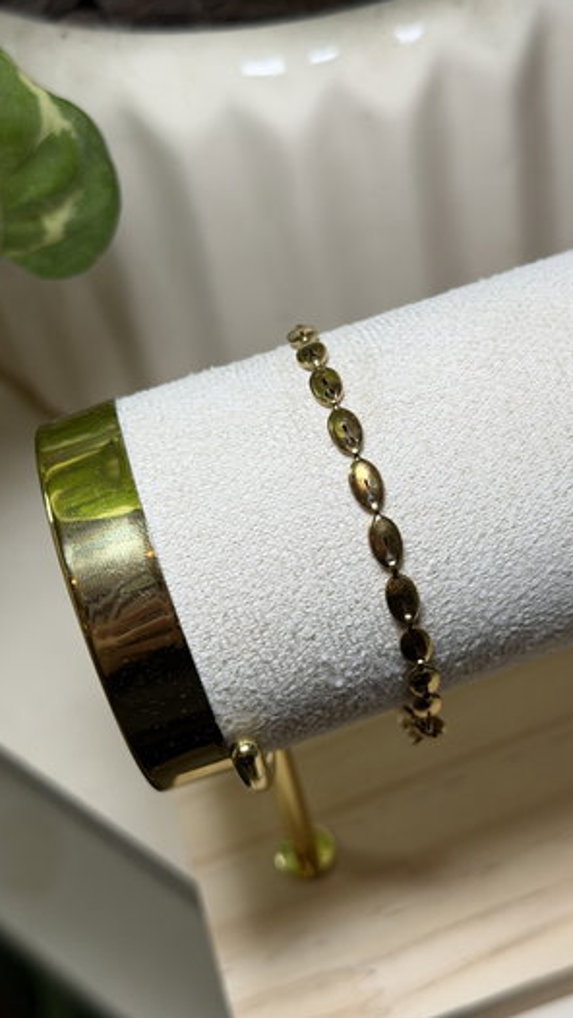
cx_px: 335
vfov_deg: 39.2
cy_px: 504
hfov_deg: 22.6
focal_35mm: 53
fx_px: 1431
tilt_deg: -49.7
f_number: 1.78
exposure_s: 1/152
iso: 50
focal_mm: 6.76
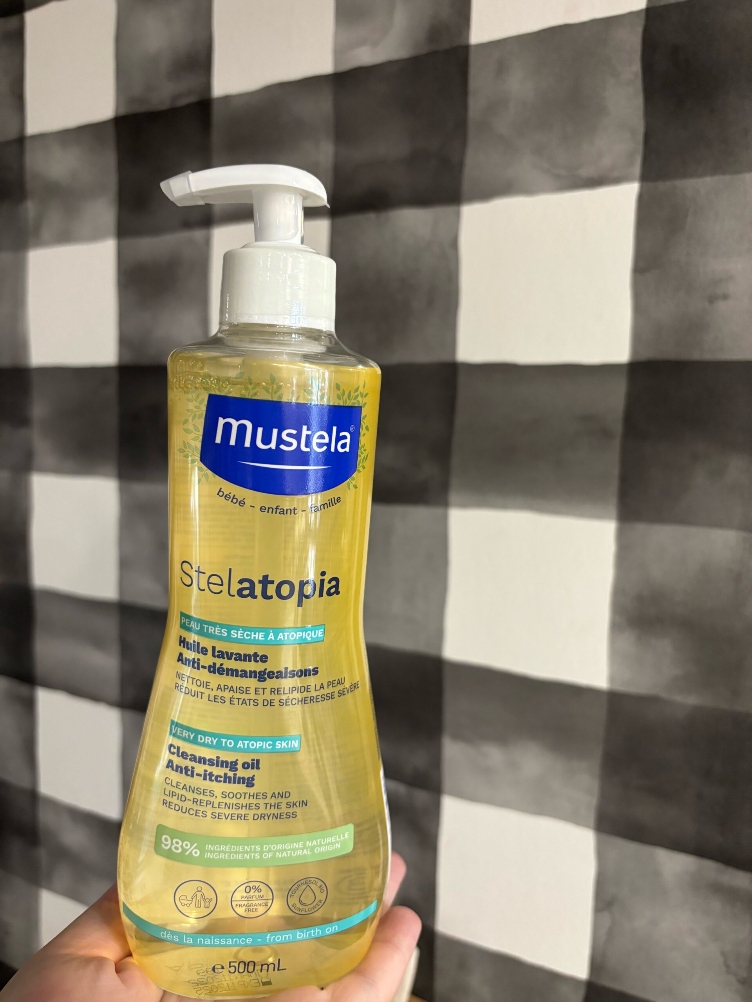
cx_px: 376
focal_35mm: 26
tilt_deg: -6.4
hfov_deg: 53.1
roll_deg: -1.6
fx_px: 753
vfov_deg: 67.3
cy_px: 501
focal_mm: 5.96
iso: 320
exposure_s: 1/50
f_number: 1.6
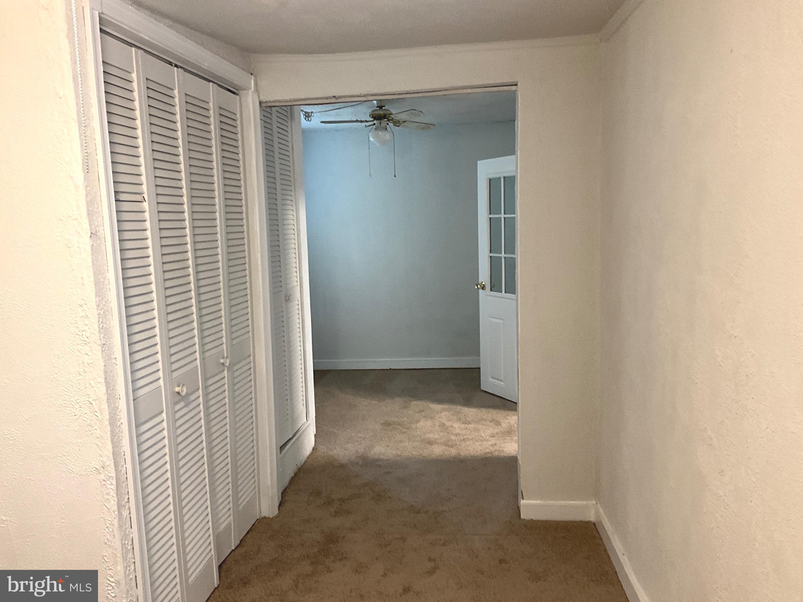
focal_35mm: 29
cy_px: 301
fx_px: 673
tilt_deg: -9.0
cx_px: 402
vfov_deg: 48.2
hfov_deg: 61.7
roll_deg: +1.8
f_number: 1.8
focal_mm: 3
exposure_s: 1/60
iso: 250
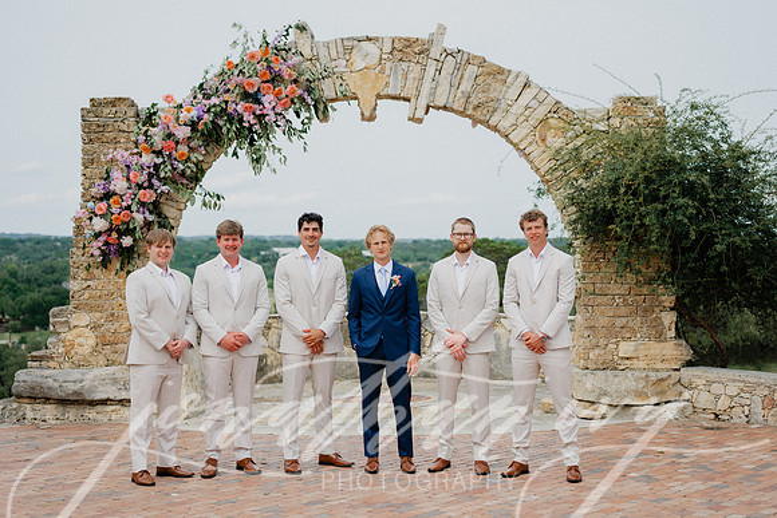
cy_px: 265
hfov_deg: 38.1
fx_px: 1126
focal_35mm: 52
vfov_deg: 25.9
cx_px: 405
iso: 160
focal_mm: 50
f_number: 2.5
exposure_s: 1/4000
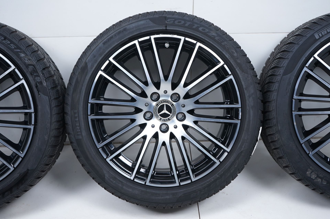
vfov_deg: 28.6
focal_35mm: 47
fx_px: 430
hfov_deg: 41.9
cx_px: 165
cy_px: 110
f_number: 7.1
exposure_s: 1/125
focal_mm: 47
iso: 250
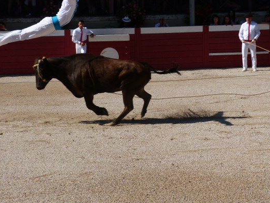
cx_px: 112
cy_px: 117
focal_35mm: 89
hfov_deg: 22.0
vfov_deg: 16.6
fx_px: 694
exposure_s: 1/1600
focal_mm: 13.2
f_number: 4
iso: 100
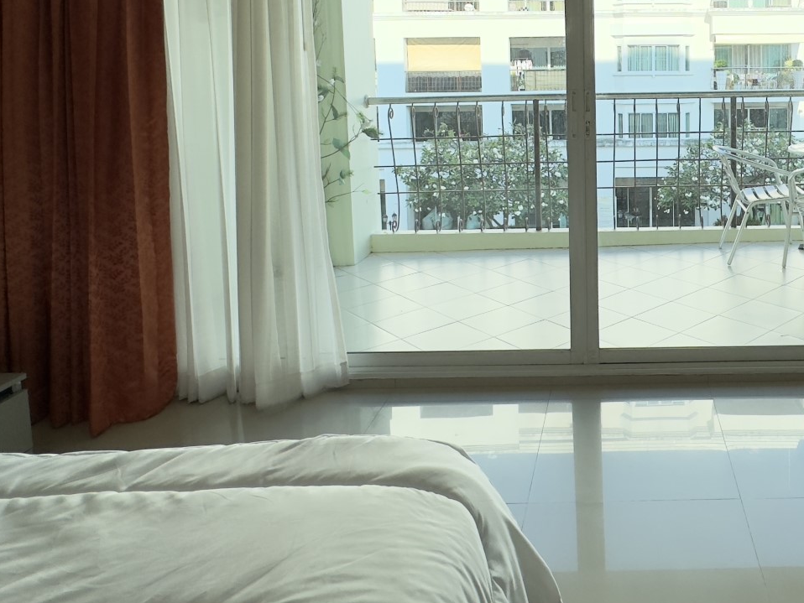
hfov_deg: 56.3
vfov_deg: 44.5
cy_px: 120
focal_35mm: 30
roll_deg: +0.7
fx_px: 697
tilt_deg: -3.9
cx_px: 625
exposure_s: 1/467
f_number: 2.2
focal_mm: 2.22
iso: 40
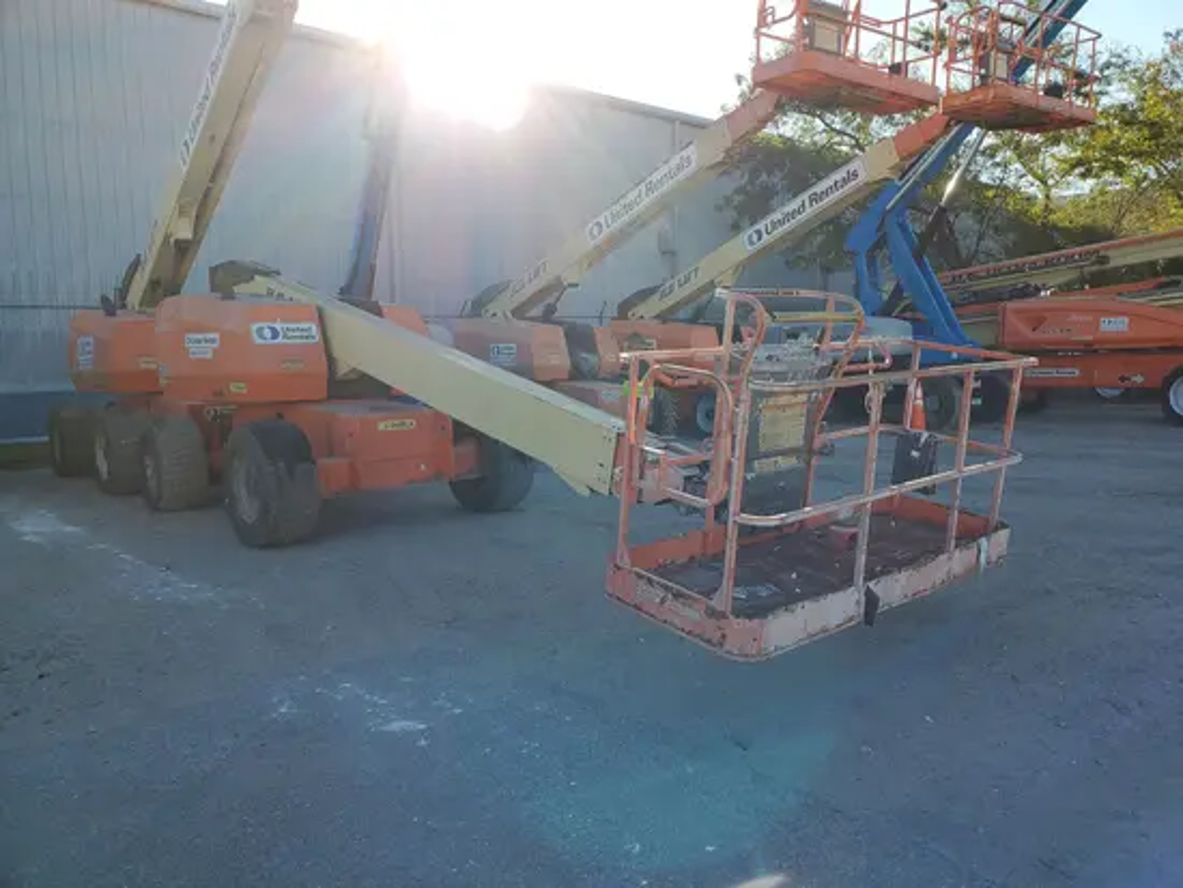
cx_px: 592
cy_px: 444
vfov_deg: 53.1
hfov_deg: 67.3
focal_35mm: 26
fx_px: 889
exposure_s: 1/713
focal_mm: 4.3
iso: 50
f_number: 2.4
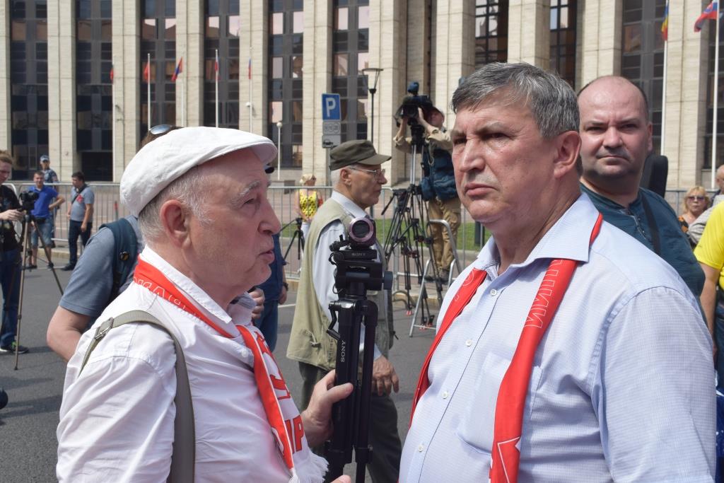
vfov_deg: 31.9
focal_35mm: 42
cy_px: 242
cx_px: 362
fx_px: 845
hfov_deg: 46.4
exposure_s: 1/400
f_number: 10
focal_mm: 28
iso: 200
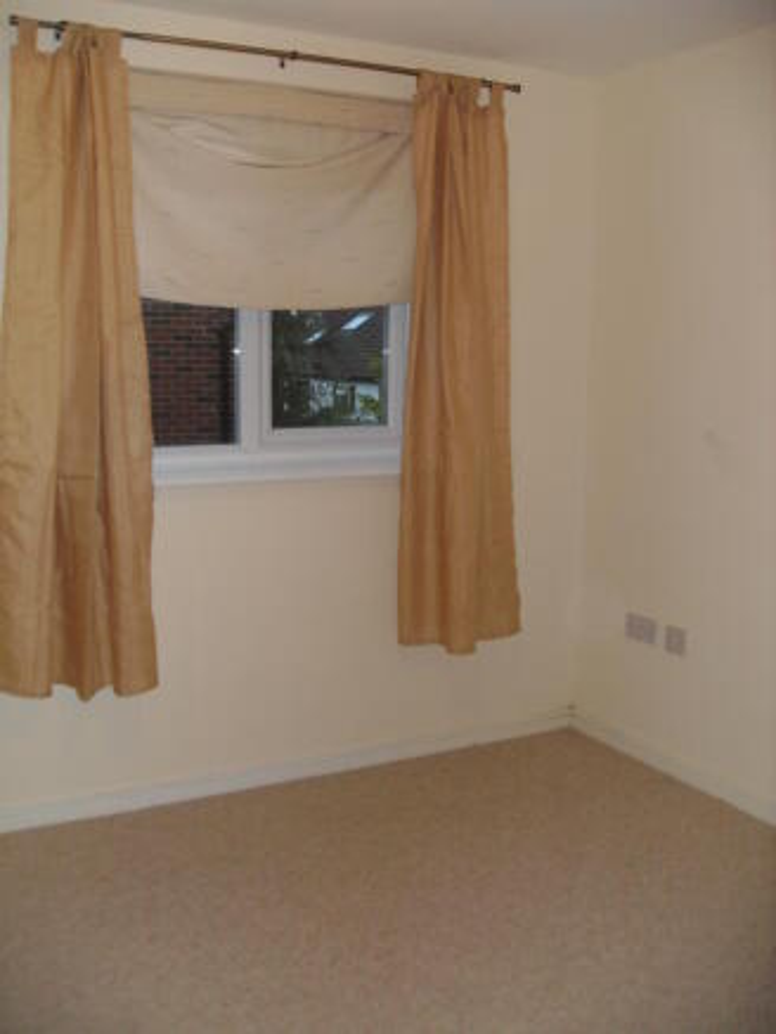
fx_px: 1016
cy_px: 517
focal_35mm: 34
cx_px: 388
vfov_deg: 53.9
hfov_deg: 41.8
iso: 100
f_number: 2.8
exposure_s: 1/45
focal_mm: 6.3
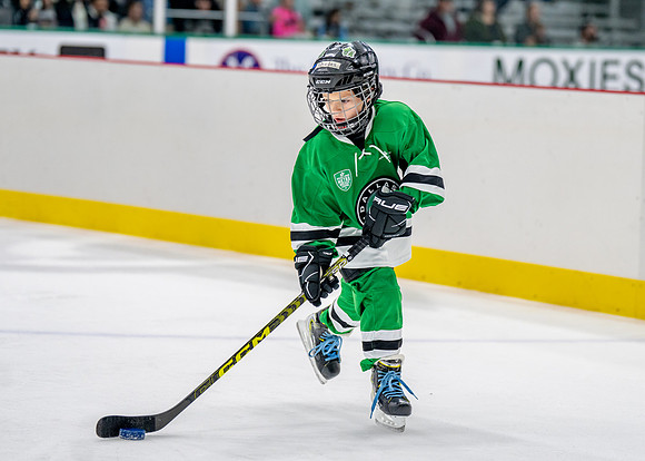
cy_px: 182
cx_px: 369
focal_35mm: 155
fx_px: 2836
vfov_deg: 9.3
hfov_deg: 13.0
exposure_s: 1/1250
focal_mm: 118
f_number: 2.8
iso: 1000
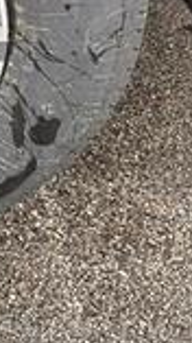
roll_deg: +0.1
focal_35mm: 84
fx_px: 762
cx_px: -181
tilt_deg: -33.1
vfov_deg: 23.8
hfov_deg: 12.7
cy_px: -28
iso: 320
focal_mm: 6.76
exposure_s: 1/246
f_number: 1.78
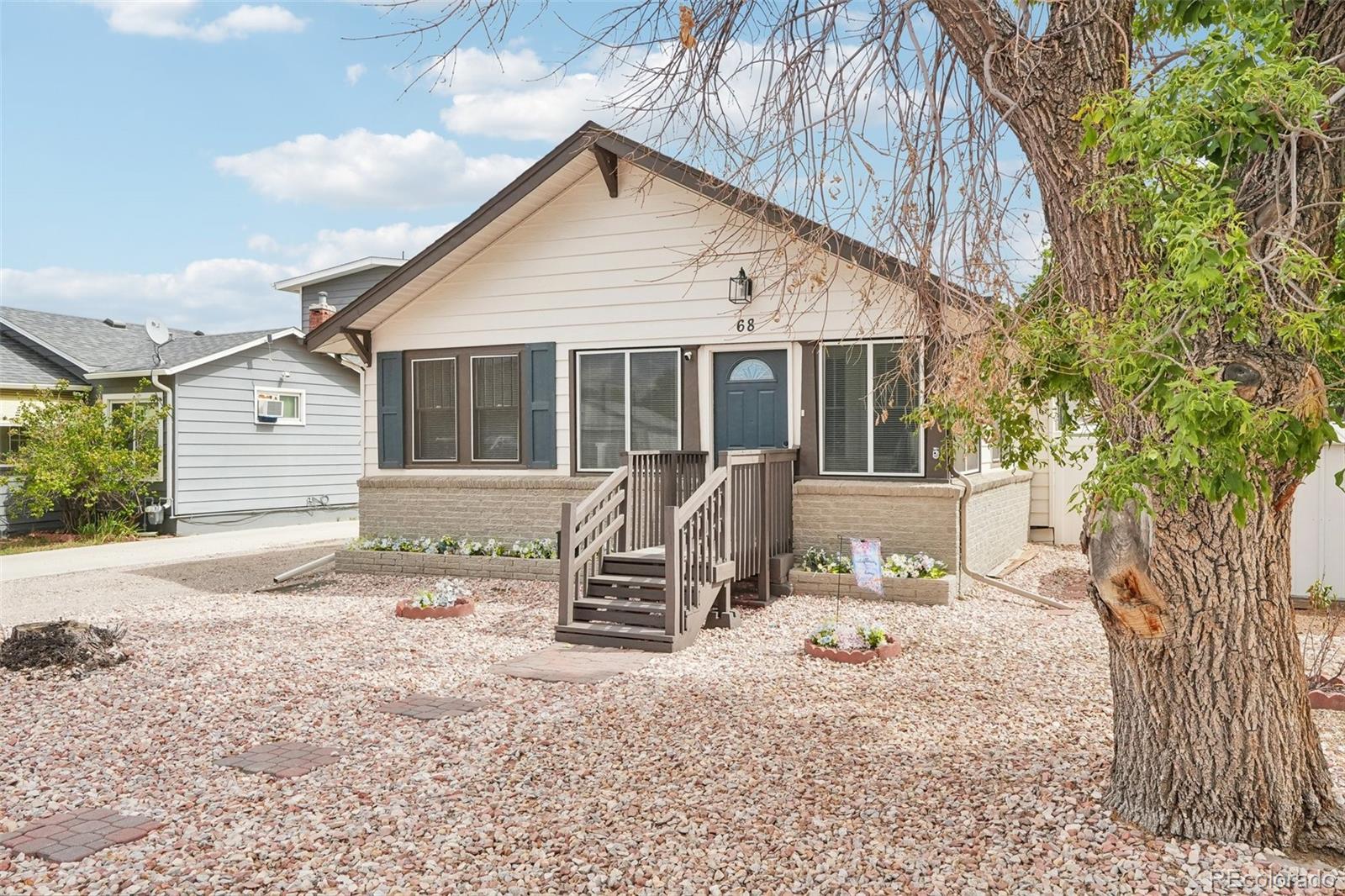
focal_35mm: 27
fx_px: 1008
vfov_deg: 47.9
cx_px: 672
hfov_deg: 67.4
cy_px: 448
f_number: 8
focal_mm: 18
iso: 800
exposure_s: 1/1250
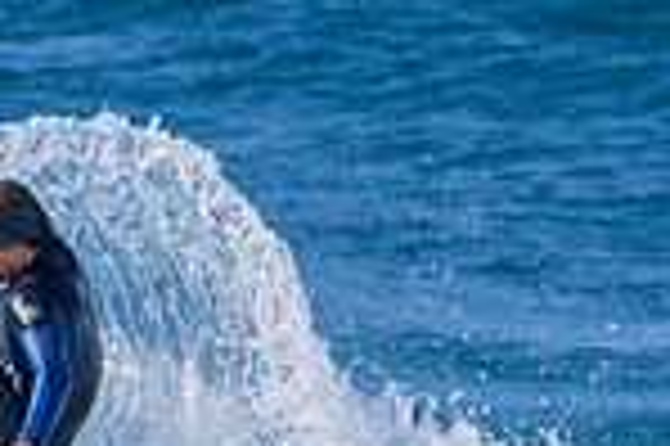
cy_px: 547
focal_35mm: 2922
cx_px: 45
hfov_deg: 0.7
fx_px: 54321
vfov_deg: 0.5
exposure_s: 1/2000
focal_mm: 500
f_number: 5.6
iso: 220
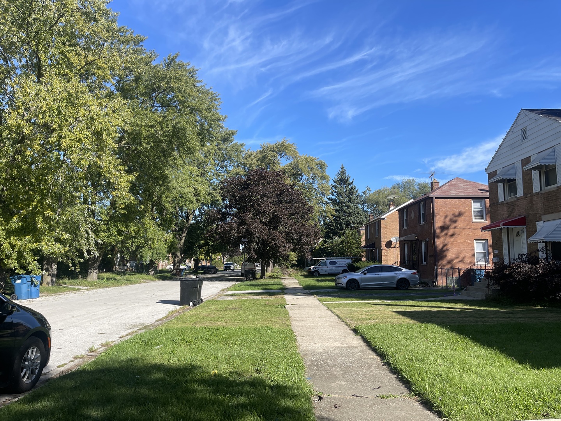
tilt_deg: +7.8
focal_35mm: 25
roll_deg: -0.7
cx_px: 280
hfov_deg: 69.4
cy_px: 210
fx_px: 405
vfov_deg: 54.9
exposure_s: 1/2336
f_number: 1.6
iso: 32
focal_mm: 5.1
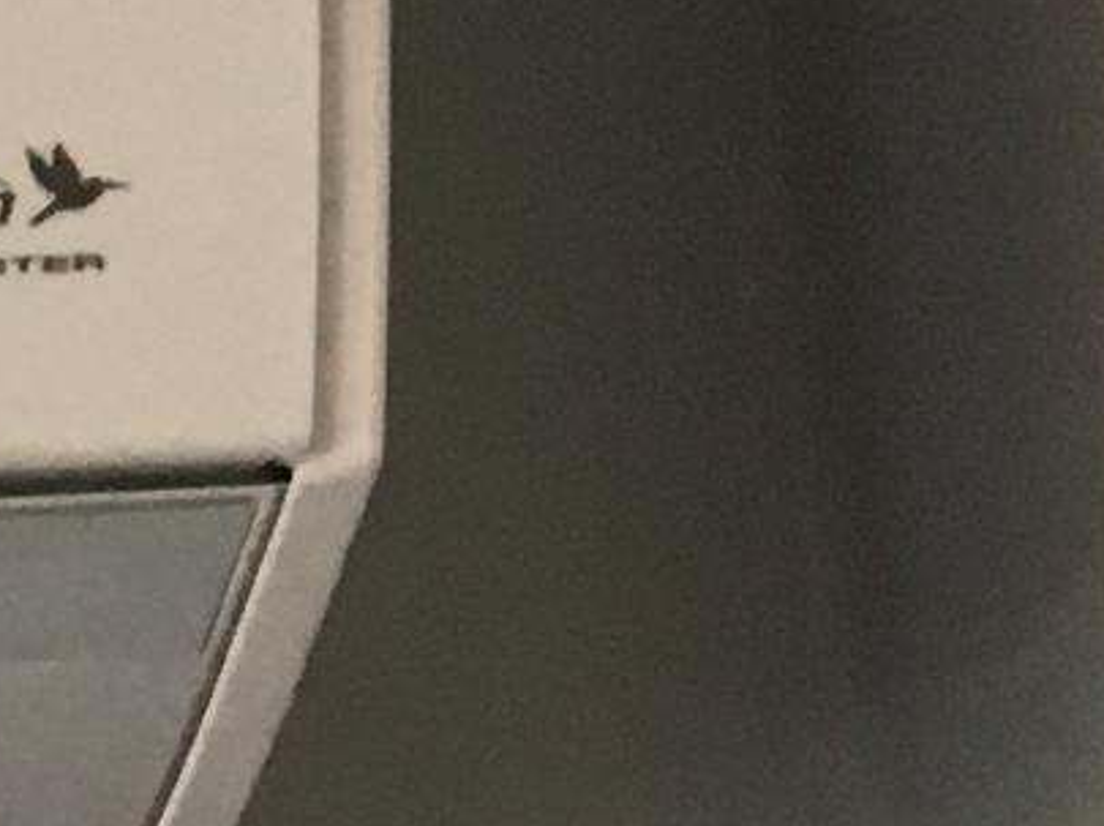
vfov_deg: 6.9
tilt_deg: +14.1
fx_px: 6851
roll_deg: +0.0
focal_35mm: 215
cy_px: 341
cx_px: -2846
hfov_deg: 7.4
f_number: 2.2
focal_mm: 4.15
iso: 100
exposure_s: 1/30
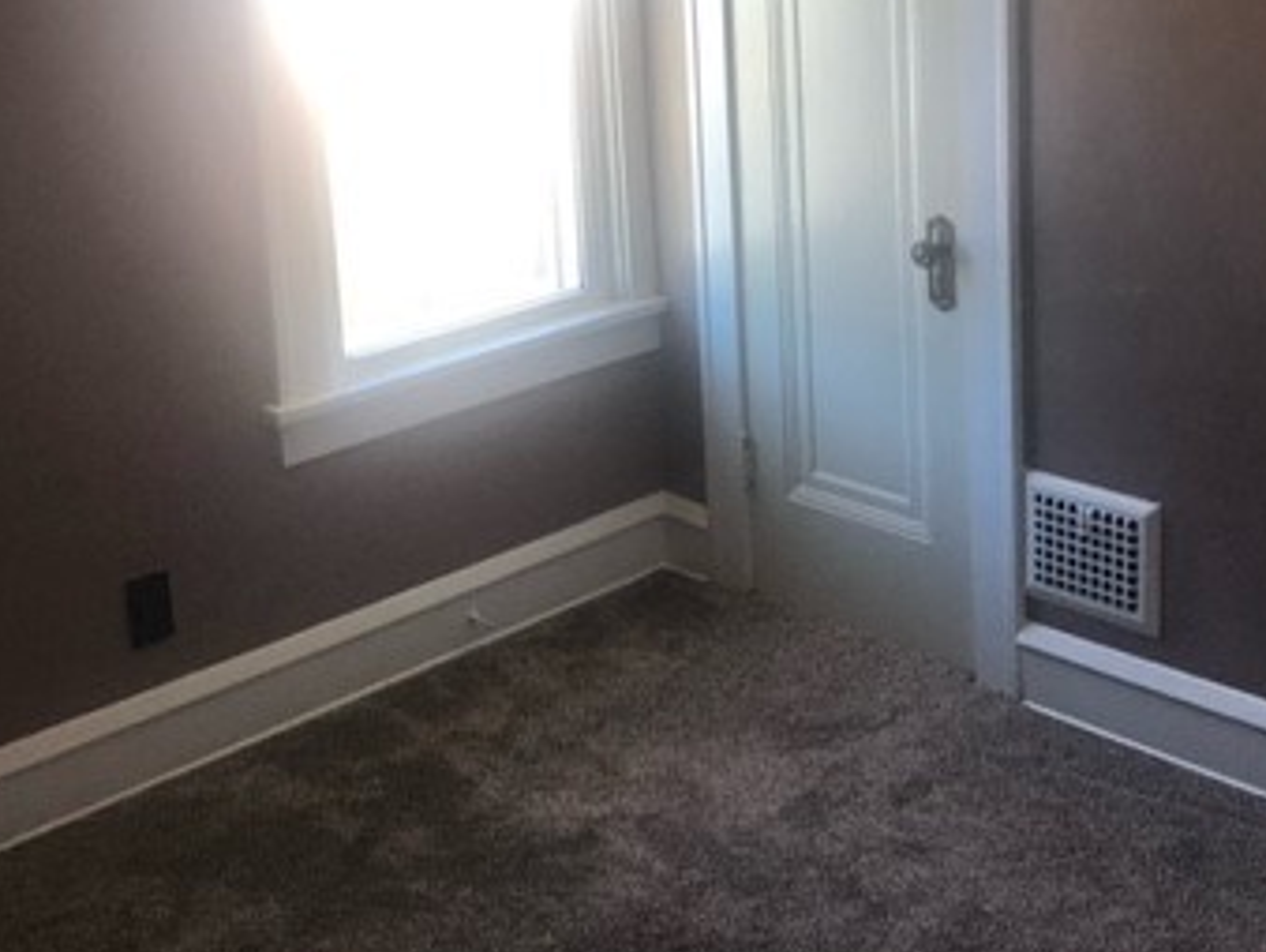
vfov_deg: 26.9
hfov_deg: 36.0
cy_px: 169
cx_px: 779
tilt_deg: -10.1
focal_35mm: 53
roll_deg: +2.5
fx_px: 1940
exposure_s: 1/40
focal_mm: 3.99
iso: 25
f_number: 1.8
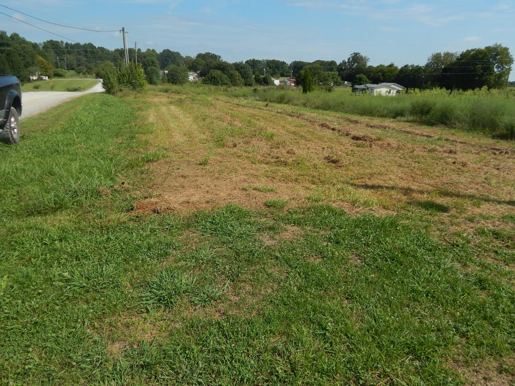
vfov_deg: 54.9
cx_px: 274
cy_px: 190
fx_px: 372
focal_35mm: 25
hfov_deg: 69.3
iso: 125
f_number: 6
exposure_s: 1/800
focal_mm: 4
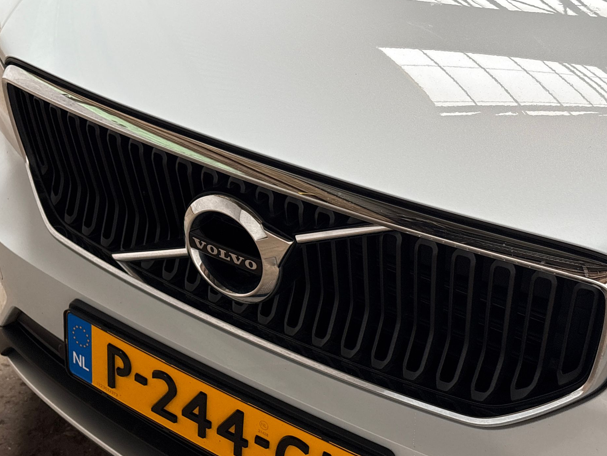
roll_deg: -2.0
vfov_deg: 27.0
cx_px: 296
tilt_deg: -29.1
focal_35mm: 54
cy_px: 229
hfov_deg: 35.5
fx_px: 947
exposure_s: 1/62
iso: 125
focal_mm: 5.96
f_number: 1.6
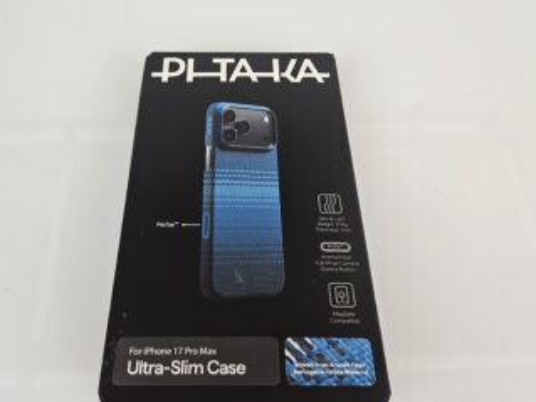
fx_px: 464
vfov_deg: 46.7
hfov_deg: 59.8
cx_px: 232
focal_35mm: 30
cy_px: 180
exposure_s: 1/100
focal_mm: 5.4
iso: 32
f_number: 1.8
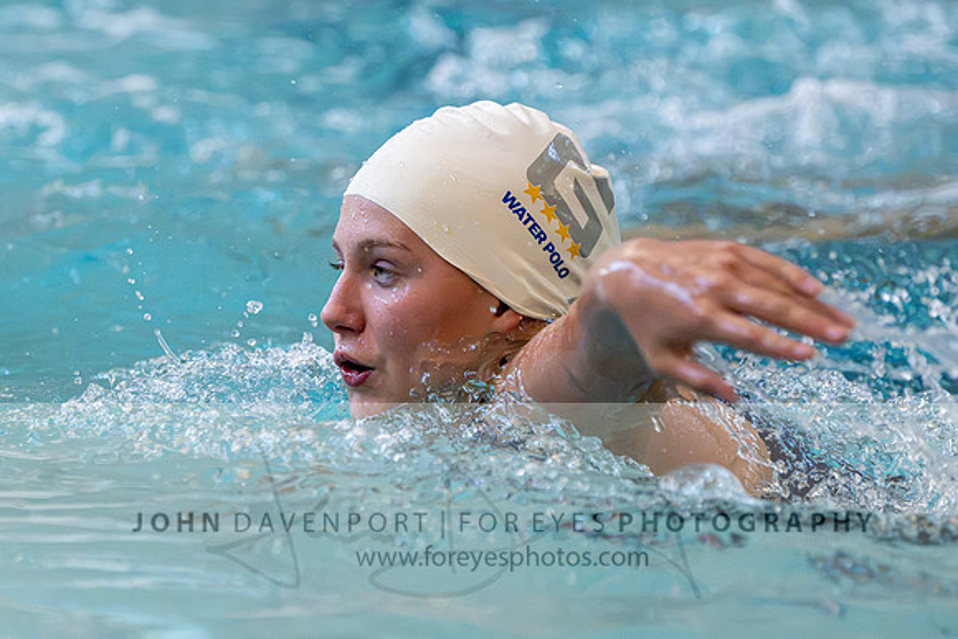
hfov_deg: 7.3
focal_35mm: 280
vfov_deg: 4.9
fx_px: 7454
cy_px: 320
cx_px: 287
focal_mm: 200
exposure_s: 1/1000
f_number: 4
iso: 16000
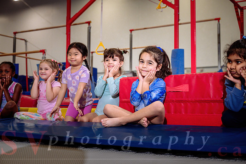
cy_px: 82
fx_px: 342
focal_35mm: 50
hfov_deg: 39.5
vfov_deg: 27.0
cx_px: 126
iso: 1600
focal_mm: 48
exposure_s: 1/400
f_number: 3.5
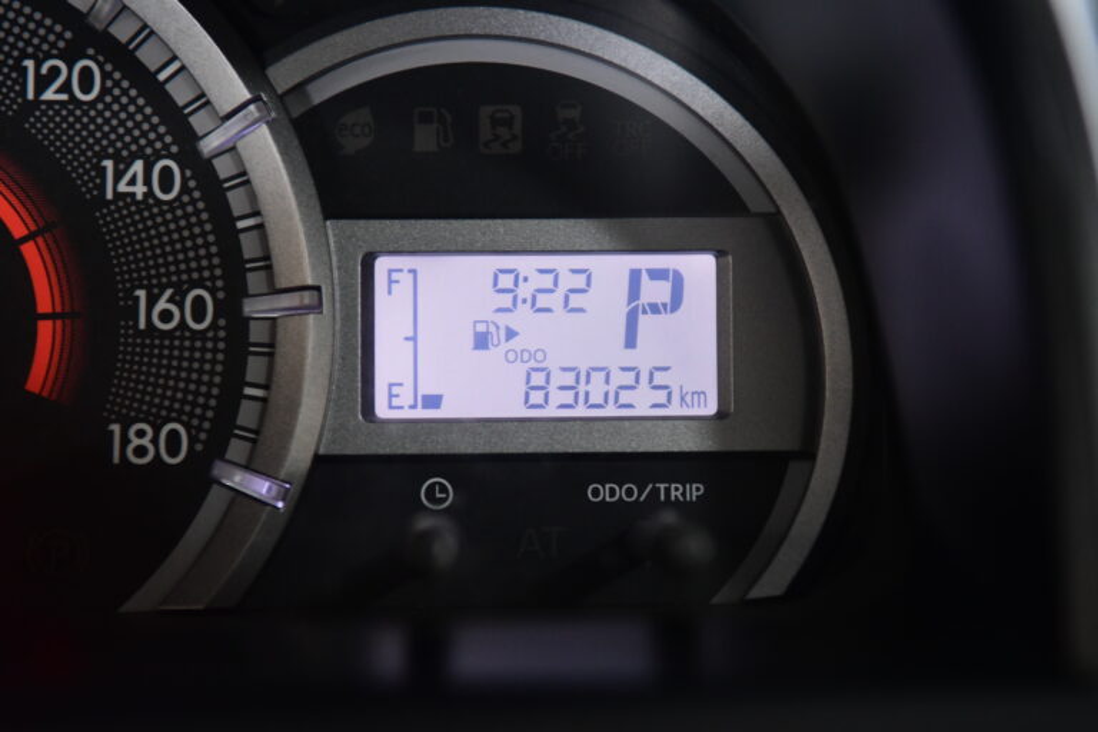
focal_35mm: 82
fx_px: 2501
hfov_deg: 24.8
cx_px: 549
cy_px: 366
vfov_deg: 16.7
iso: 2000
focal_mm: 55
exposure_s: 1/50
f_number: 3.5
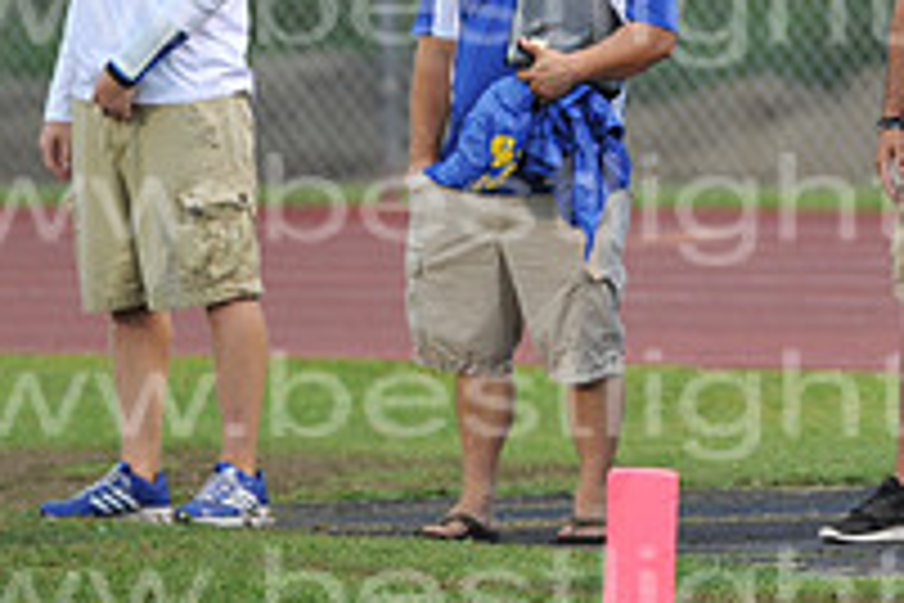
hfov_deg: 2.4
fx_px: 21694
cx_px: 850
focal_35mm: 864
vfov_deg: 1.6
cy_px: -86
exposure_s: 1/320
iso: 1250
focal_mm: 300
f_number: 3.2
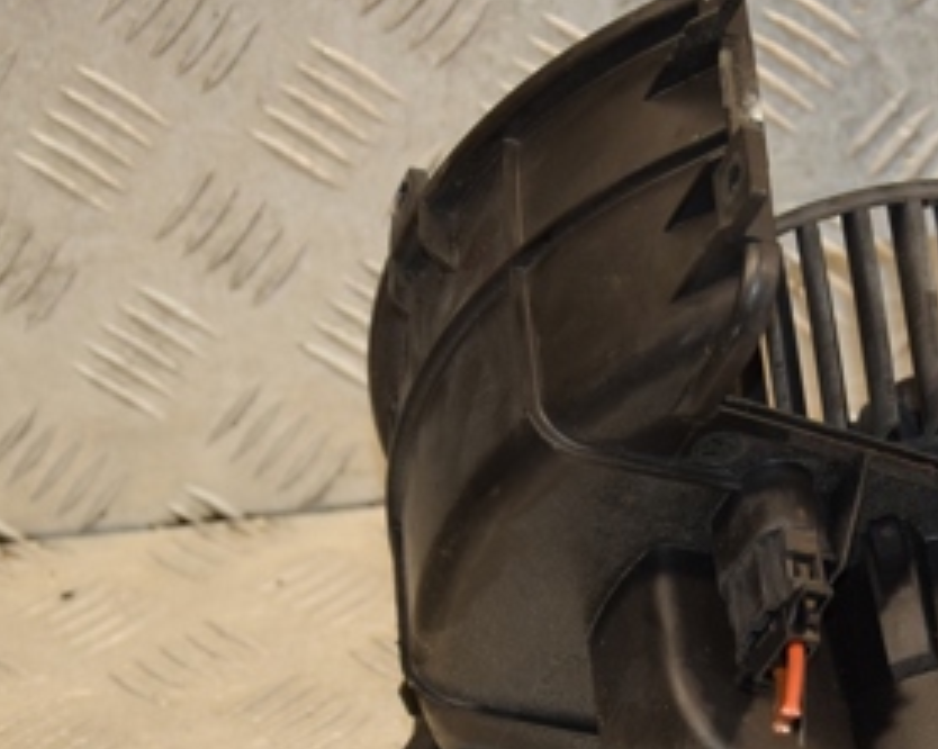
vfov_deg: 9.5
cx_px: 796
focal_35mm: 162
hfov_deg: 11.9
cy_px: 523
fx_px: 4494
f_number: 5
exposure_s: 1/160
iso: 800
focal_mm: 50
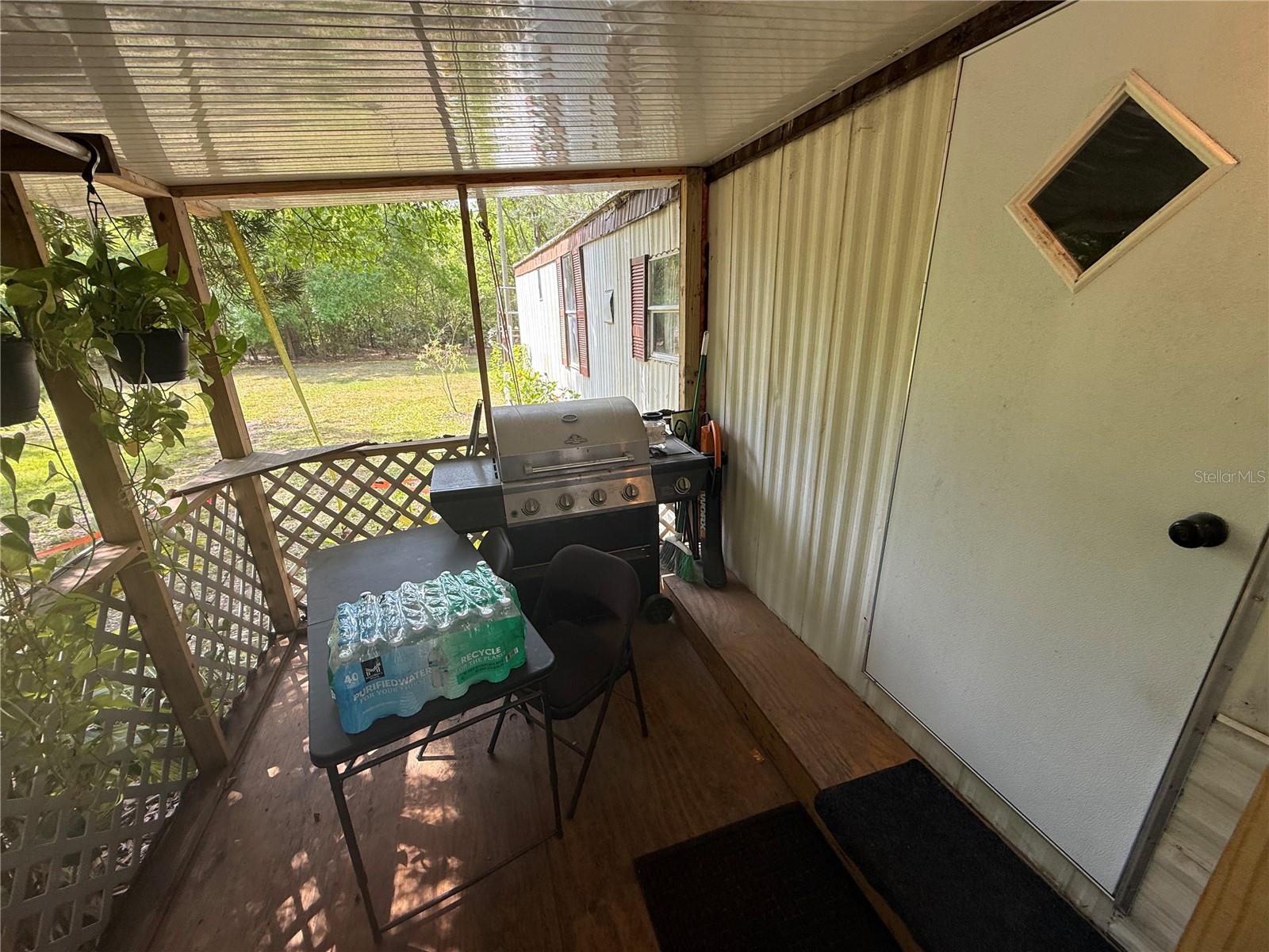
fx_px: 513
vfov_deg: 85.7
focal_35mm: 14
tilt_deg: -17.7
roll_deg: +1.3
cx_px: 634
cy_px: 476
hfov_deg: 102.1
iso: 64
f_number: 2.2
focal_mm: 2.22
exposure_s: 1/100
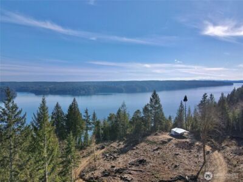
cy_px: 91
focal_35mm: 24
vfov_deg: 56.8
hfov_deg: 71.6
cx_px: 122
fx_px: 168
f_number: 2.8
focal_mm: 4.5
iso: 110
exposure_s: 1/1250
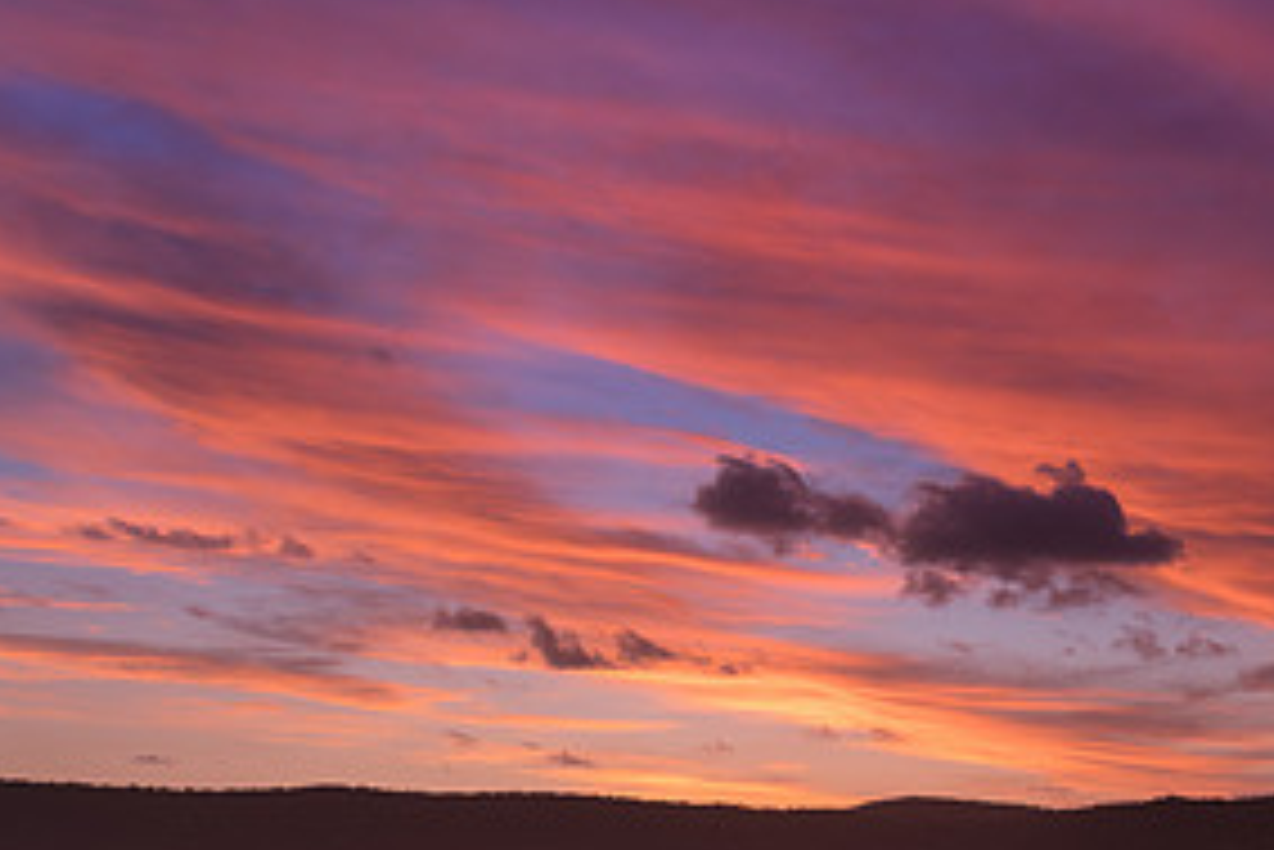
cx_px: 1107
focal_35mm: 50
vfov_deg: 26.3
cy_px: 726
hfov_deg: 37.4
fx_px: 1770
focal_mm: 24
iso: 31
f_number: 9
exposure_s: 2
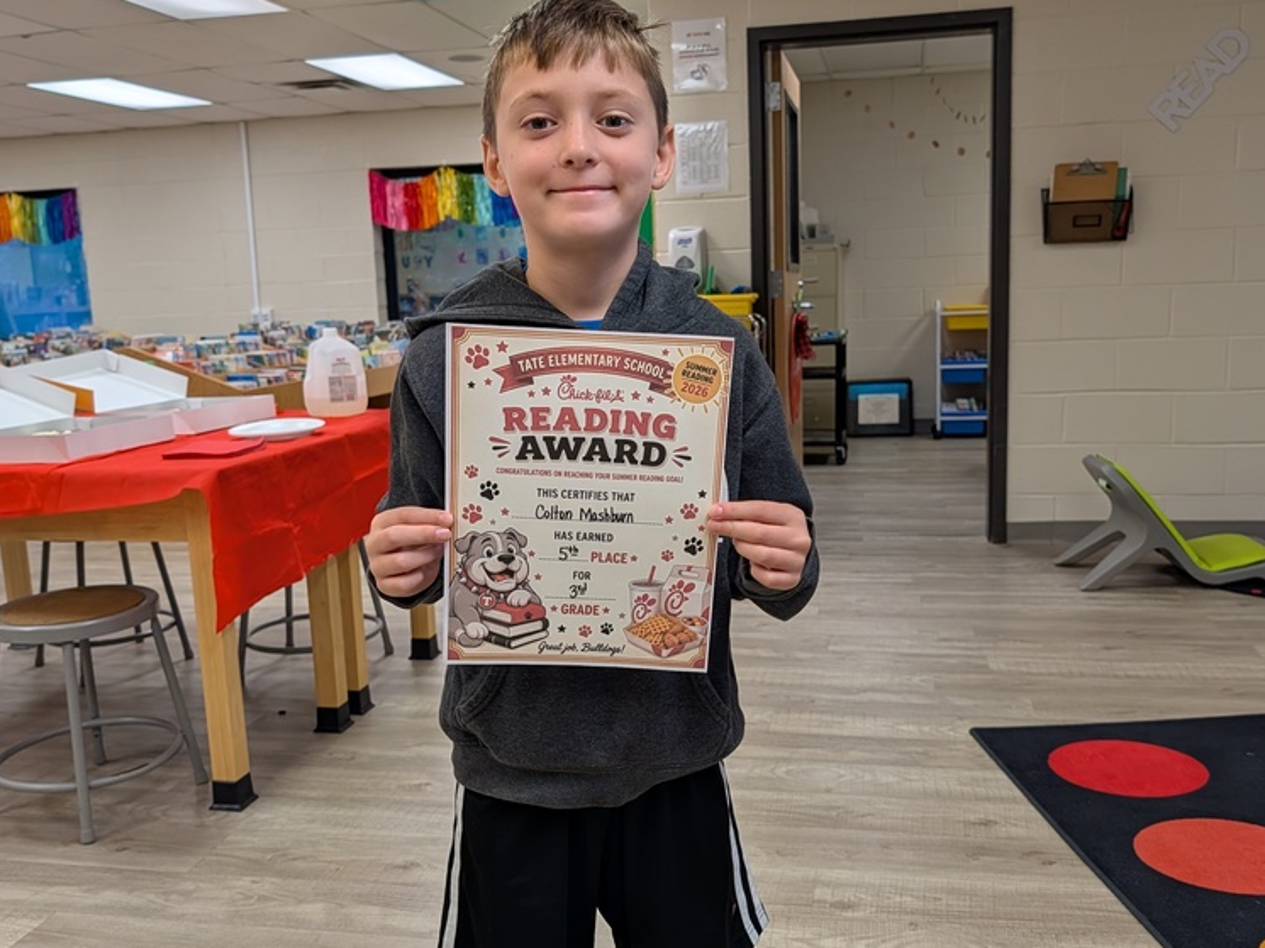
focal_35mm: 33
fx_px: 1206
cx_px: 645
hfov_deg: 55.4
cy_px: 494
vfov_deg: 42.9
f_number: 1.68
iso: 55
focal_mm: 6.9
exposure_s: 1/120
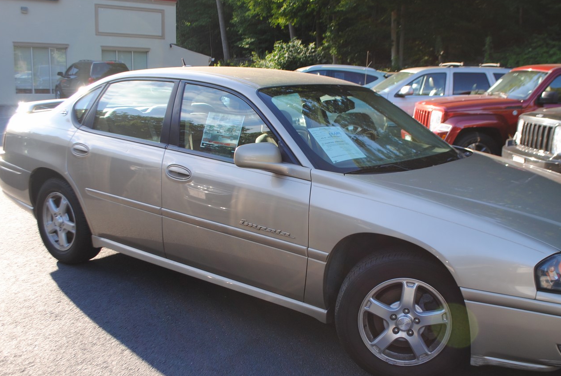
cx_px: 329
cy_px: 196
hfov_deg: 50.4
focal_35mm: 38
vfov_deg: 35.2
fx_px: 593
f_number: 5.6
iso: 110
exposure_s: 1/125
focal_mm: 20
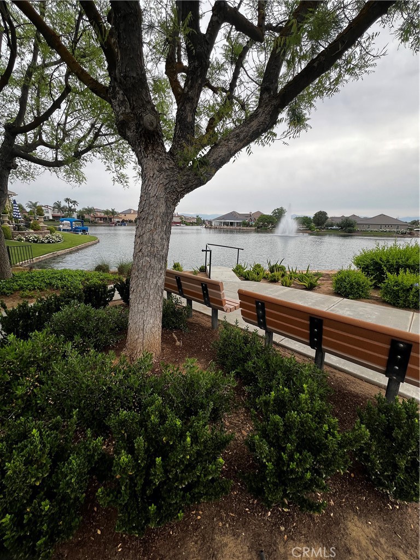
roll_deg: -1.7
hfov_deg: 89.9
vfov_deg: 106.2
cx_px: 210
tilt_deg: -15.6
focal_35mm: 13
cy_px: 280
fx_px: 210
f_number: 1.8
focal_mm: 1.57
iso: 32
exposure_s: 1/99
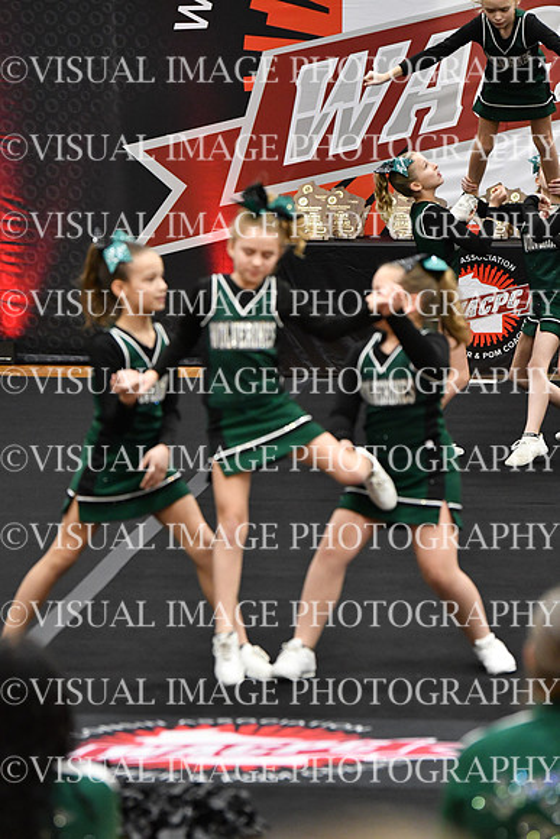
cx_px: 280
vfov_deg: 10.2
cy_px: 420
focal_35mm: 202
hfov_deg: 6.8
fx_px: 4710
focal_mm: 135
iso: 5000
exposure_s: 1/800
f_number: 2.8
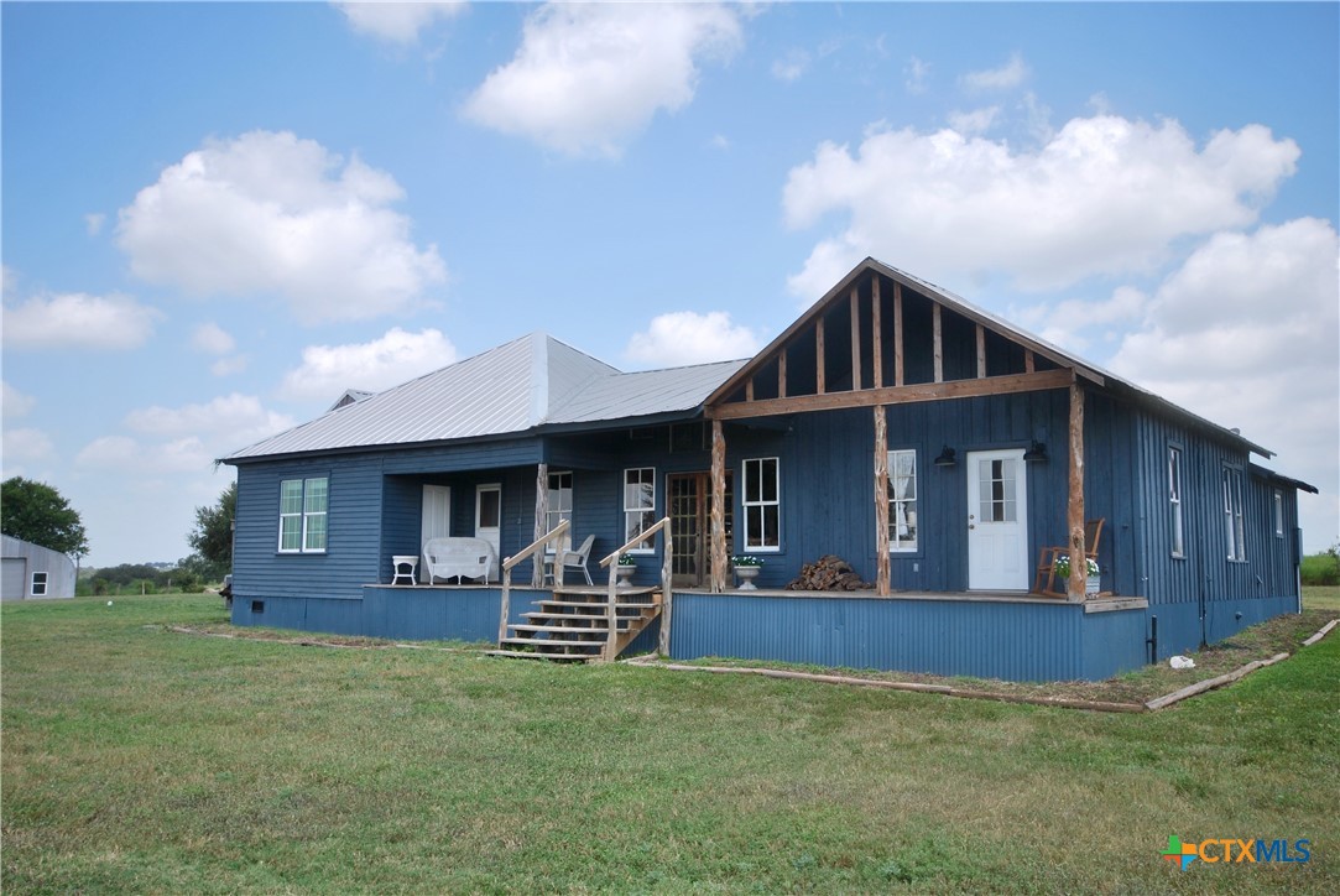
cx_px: 670
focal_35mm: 30
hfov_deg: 61.9
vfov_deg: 43.7
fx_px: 1118
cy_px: 448
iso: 100
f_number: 7.1
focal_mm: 20
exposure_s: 1/200
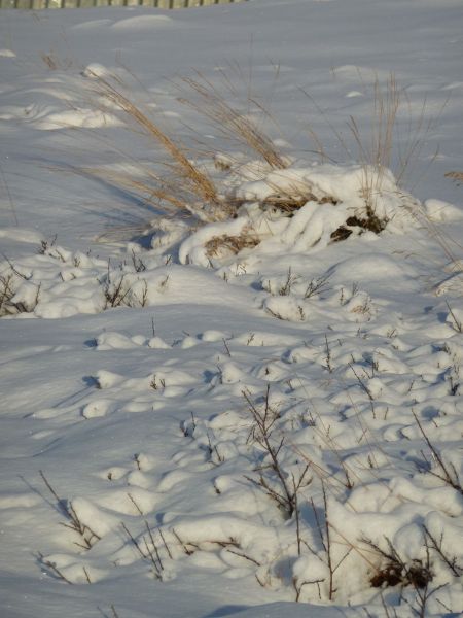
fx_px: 4958
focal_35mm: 278
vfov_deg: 7.1
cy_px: 309
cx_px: 232
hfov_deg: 5.3
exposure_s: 1/1000
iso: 80
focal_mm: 45.7
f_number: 5.6
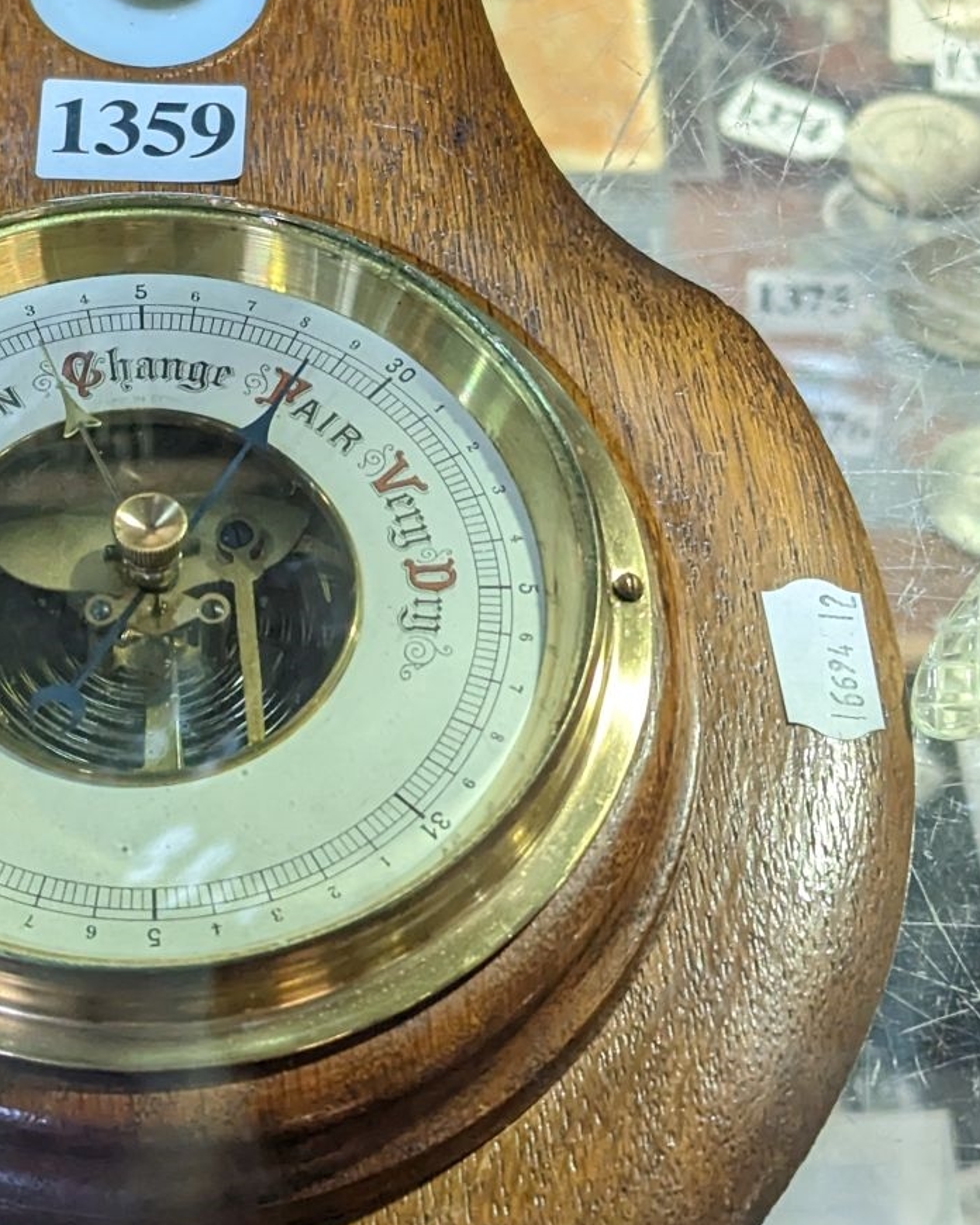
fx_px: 3988
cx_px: 200
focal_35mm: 110
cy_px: 287
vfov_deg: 17.4
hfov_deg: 13.9
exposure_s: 1/99.9
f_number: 1.85
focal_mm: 6.81
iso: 239
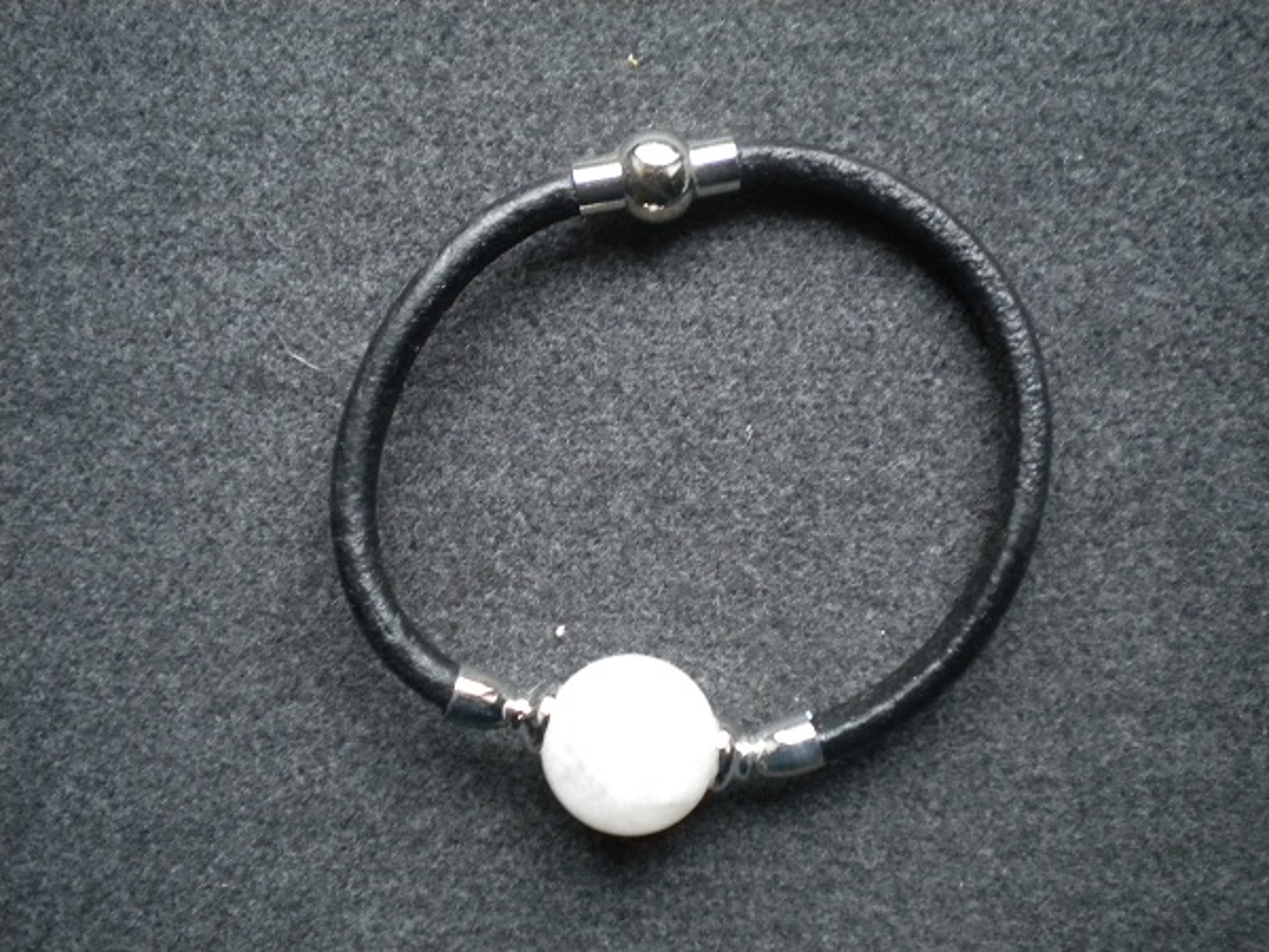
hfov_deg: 45.8
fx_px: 1503
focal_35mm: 41
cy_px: 476
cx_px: 634
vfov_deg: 35.1
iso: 400
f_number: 3.5
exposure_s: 1/50.5
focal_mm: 7.4
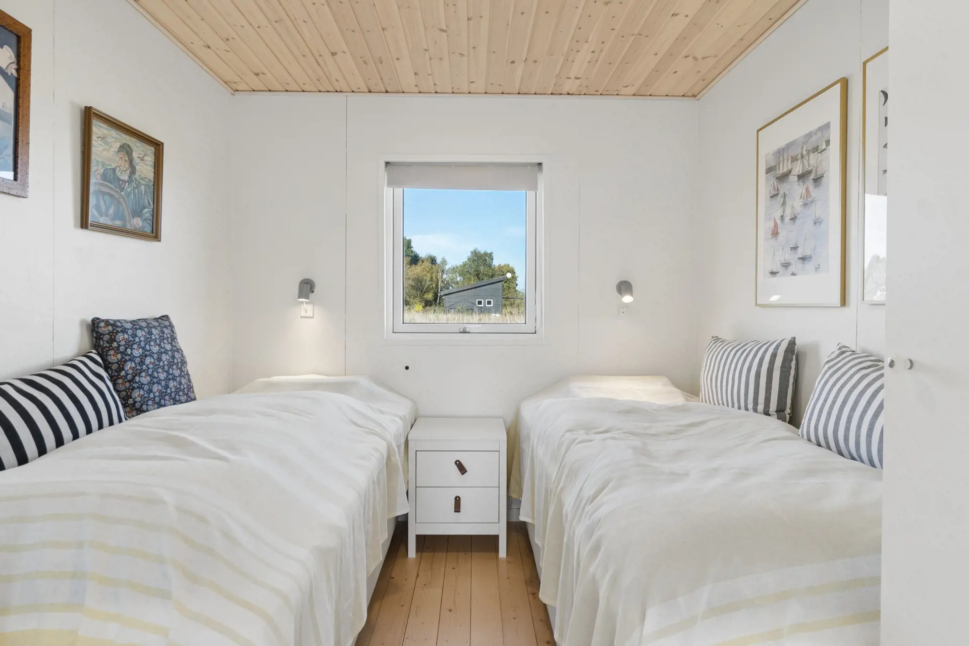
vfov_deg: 63.2
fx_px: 525
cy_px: 323
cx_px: 484
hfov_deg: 85.4
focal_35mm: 20
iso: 200
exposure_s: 1/80
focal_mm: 13
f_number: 8
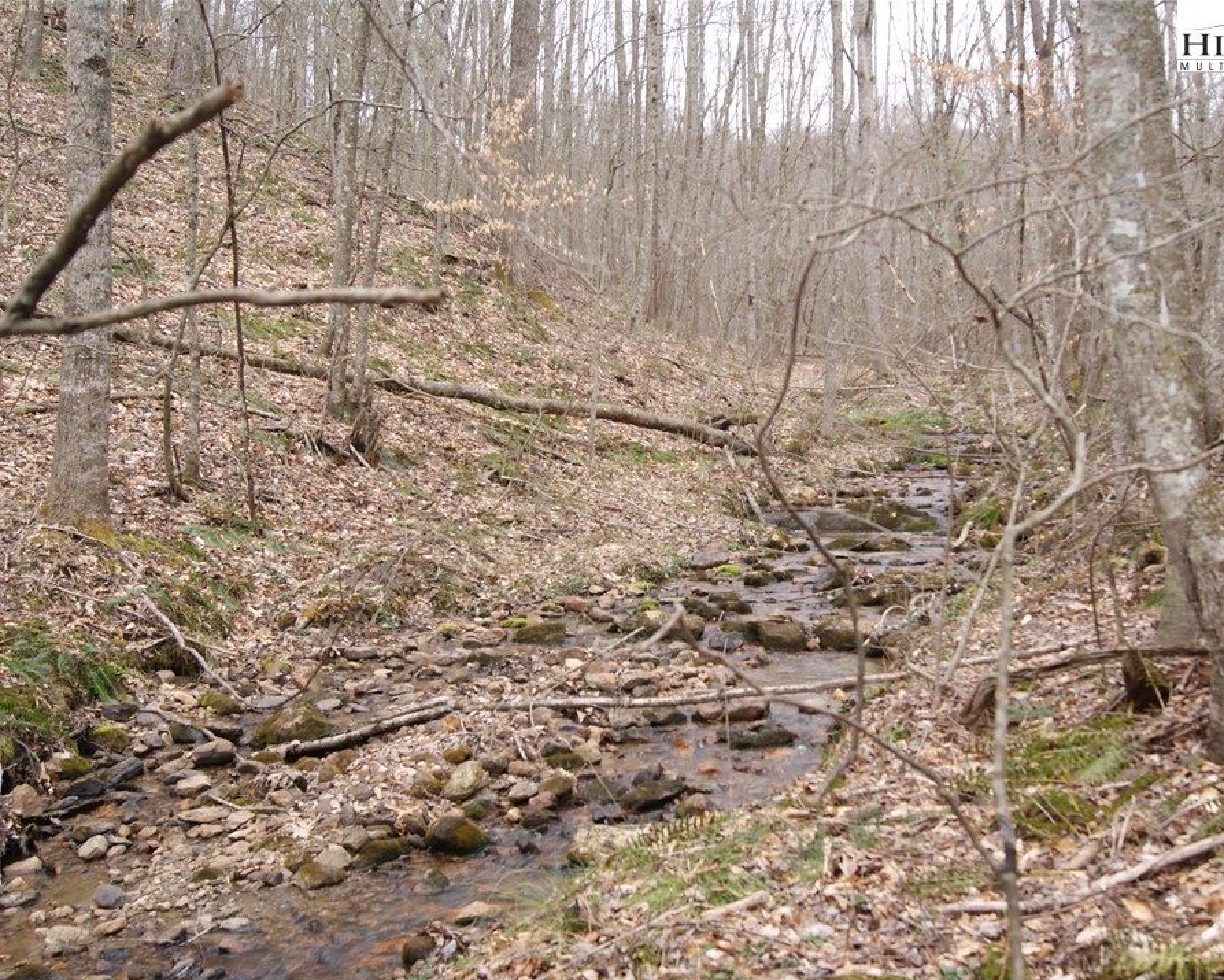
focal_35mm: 41
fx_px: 1486
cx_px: 731
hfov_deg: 44.6
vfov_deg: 36.5
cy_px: 495
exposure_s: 1/60
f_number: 5.6
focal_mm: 24
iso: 100
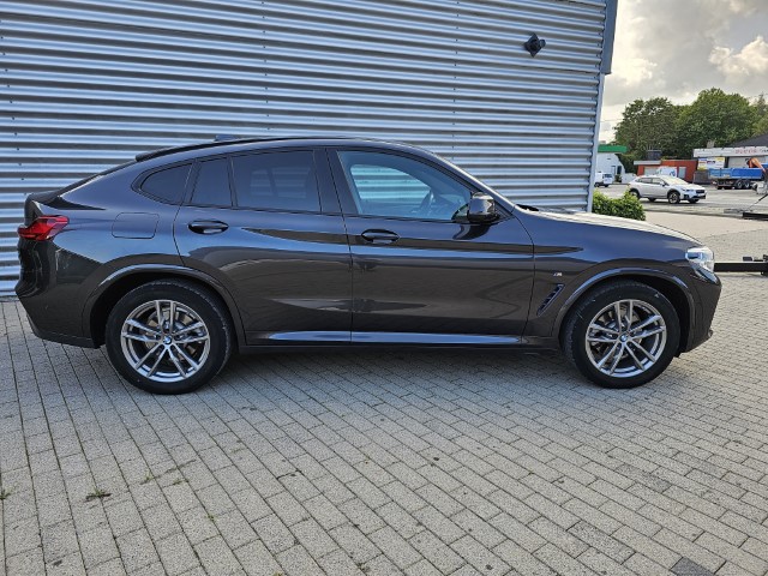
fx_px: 510
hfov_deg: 73.9
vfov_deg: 58.9
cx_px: 384
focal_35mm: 23
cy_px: 288
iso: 20
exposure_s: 1/180
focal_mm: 6.3
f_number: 1.7
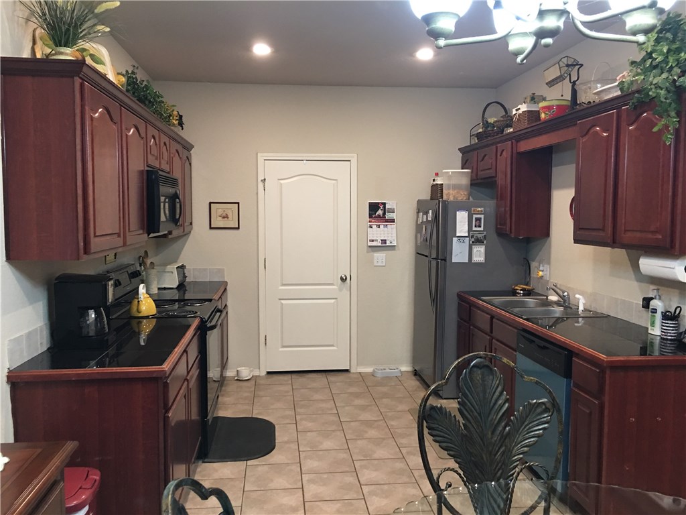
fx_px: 575
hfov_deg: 61.7
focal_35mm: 29
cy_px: 258
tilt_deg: -3.1
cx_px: 343
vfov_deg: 48.2
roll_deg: -0.3
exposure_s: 1/15
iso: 80
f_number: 2.2
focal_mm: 4.15
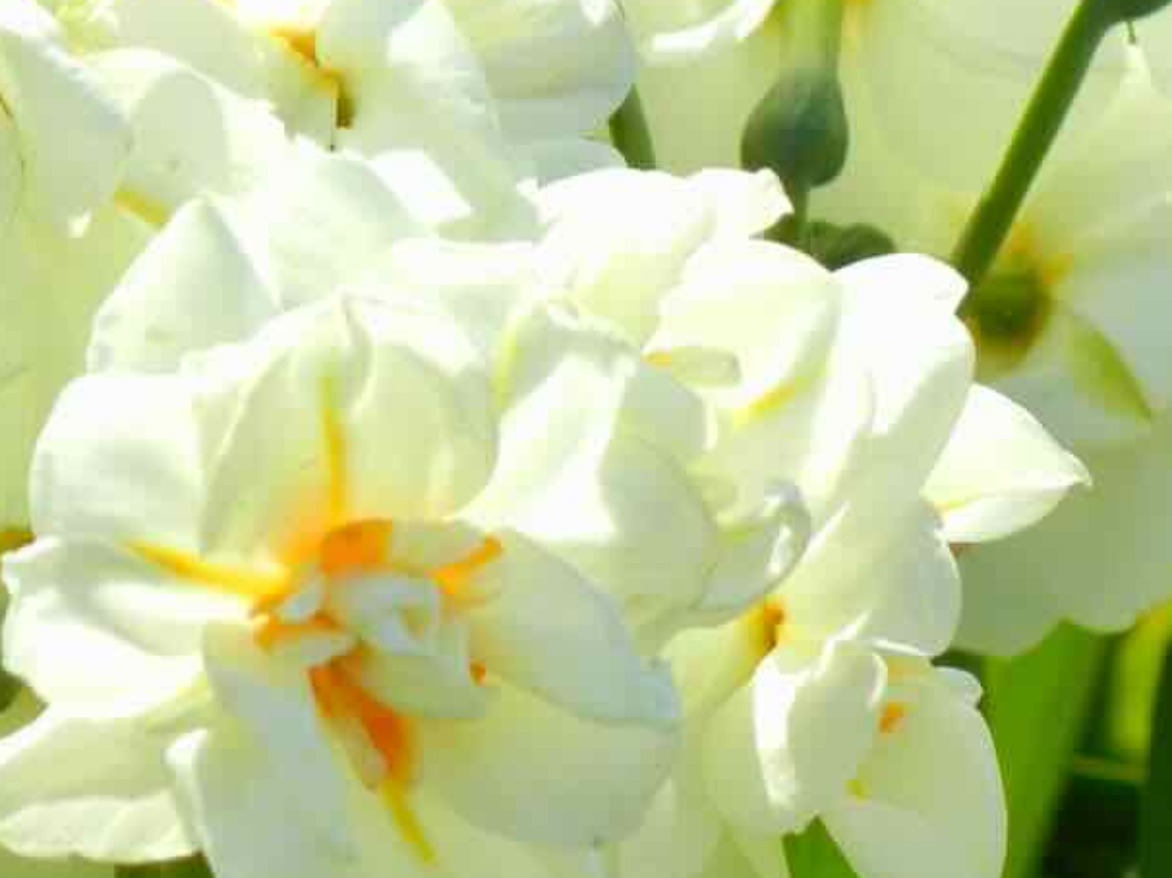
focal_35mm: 507
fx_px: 17159
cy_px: 408
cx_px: 485
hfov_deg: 3.9
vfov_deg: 2.9
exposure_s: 1/526
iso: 160
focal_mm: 54
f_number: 5.6
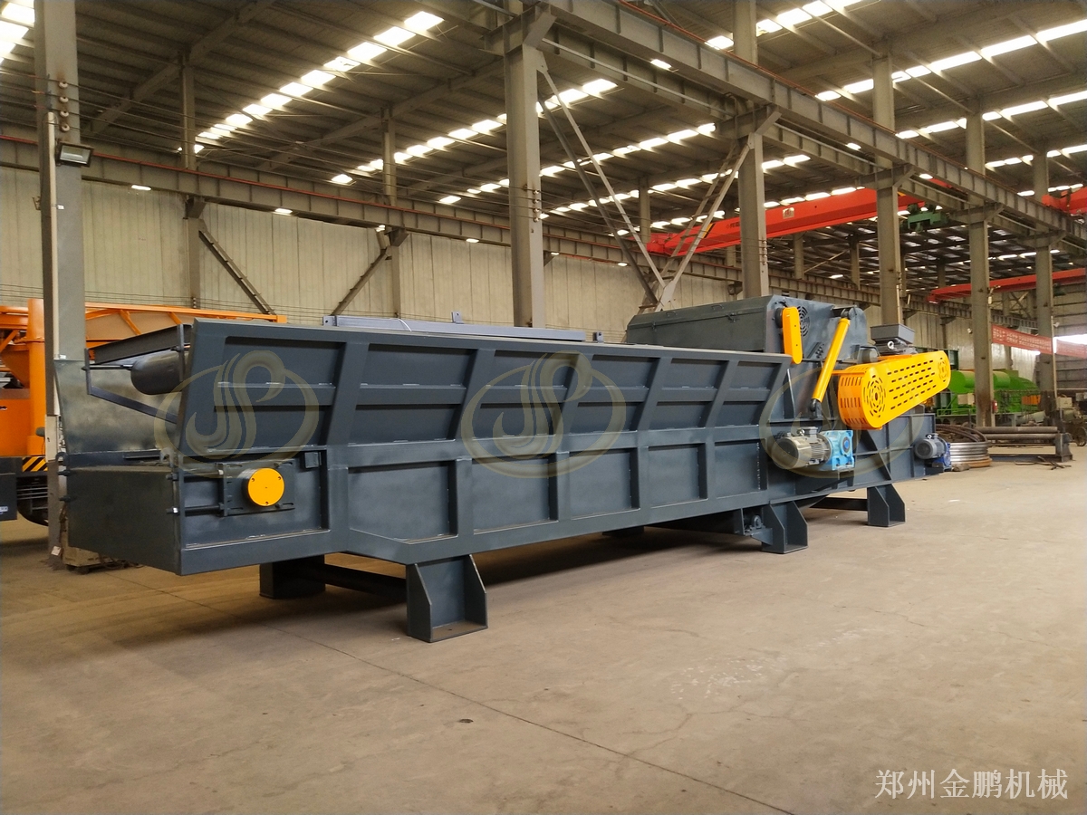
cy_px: 408
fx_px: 942
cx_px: 544
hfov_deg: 60.0
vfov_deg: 46.8
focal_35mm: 30
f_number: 1.8
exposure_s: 1/50
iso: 404
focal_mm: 3.95
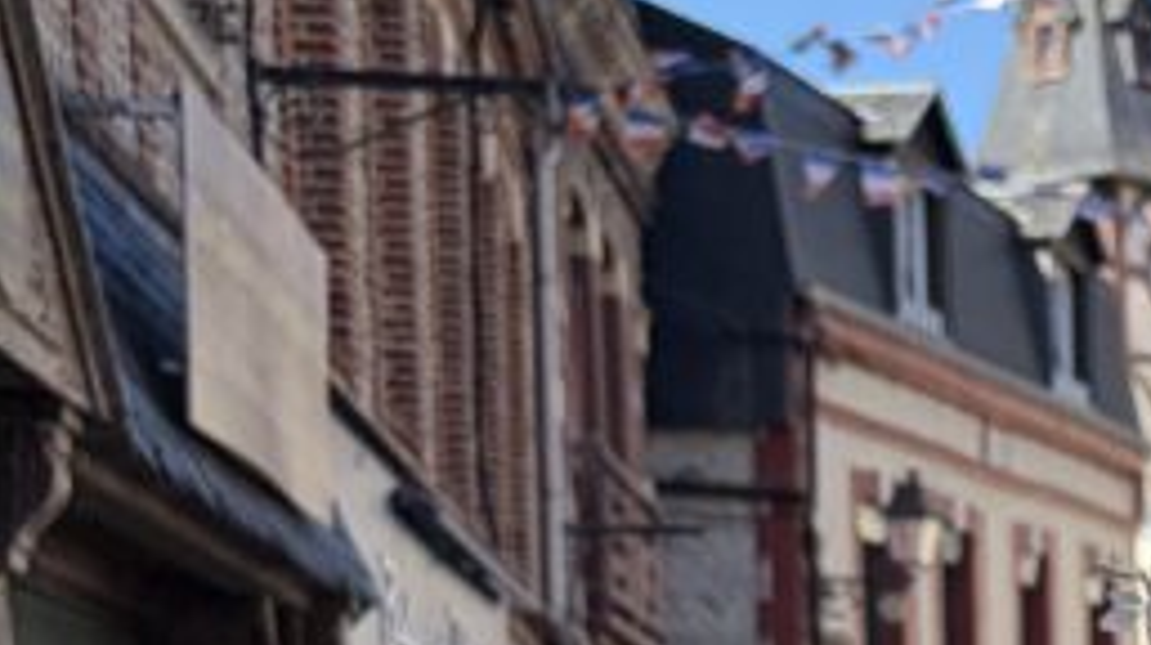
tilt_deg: -5.4
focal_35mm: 113
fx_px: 3446
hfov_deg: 17.2
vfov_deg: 9.8
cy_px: 1384
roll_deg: -0.4
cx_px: 1715
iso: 50
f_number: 1.6
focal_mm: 5.96
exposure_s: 1/1799
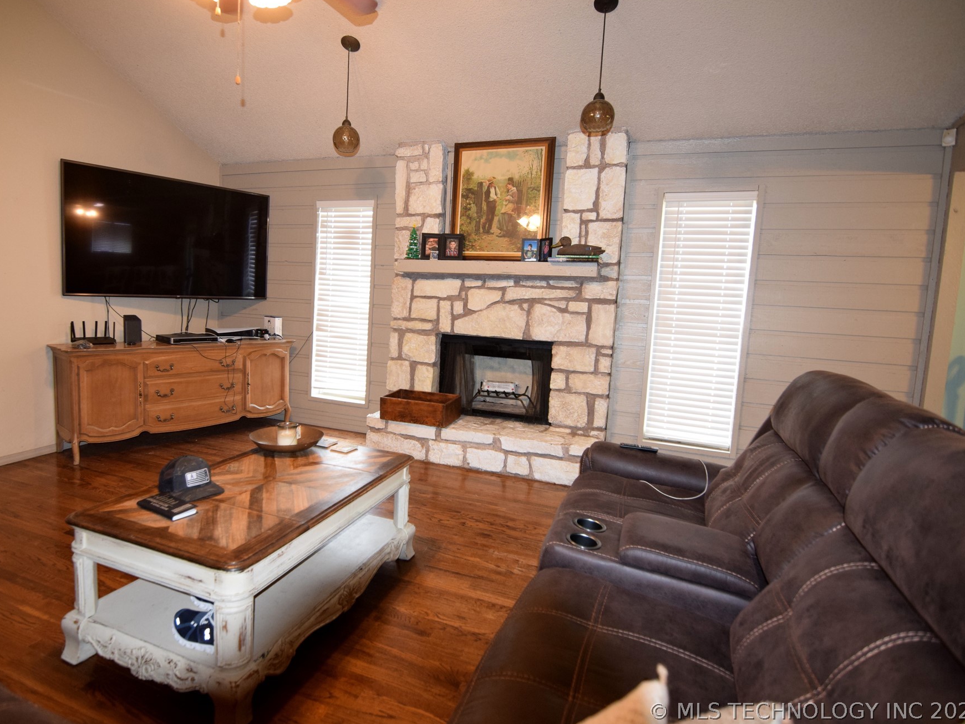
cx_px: 425
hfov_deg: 85.6
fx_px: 517
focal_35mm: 19
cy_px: 351
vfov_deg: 69.9
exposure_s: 1/60
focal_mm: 11
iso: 1000
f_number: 2.8
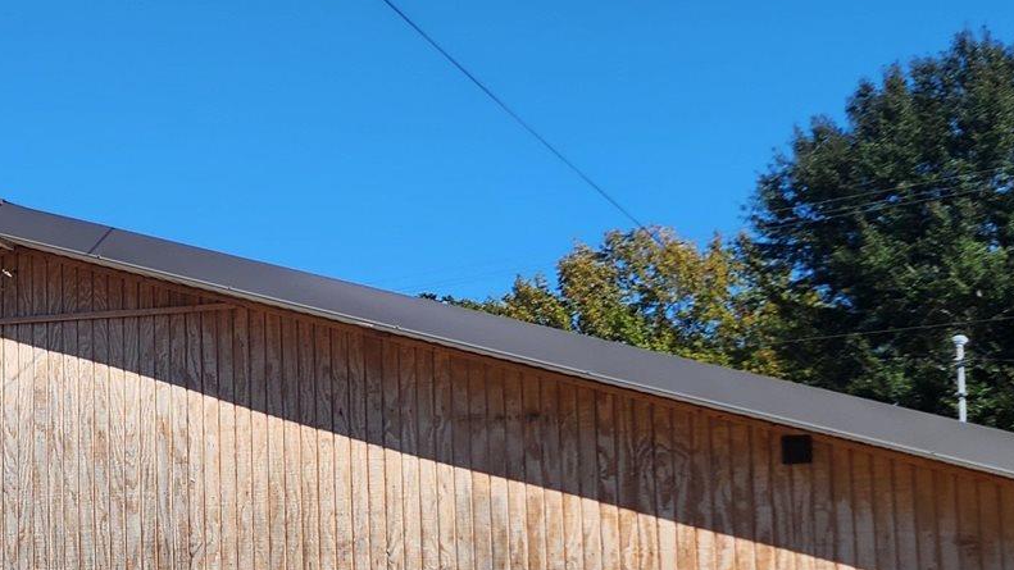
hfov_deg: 28.2
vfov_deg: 16.4
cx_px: 177
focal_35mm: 73
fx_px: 1963
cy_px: 471
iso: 12
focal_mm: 6.4
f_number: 1.8
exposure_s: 1/1429
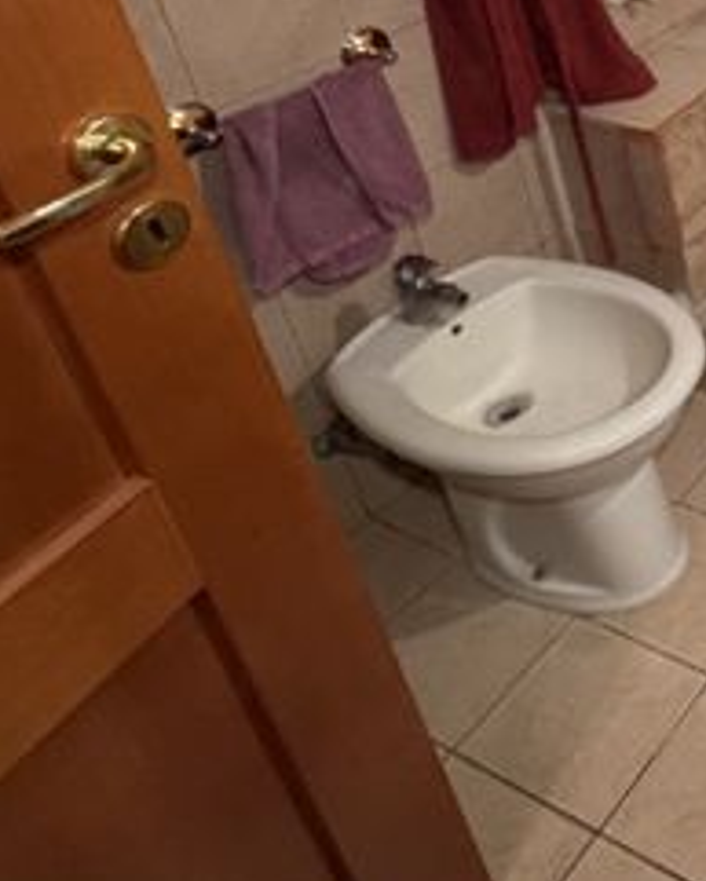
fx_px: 1044
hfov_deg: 25.8
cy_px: -33
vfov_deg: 39.4
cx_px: 1103
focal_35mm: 40
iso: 250
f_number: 2.2
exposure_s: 1/50
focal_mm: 2.22
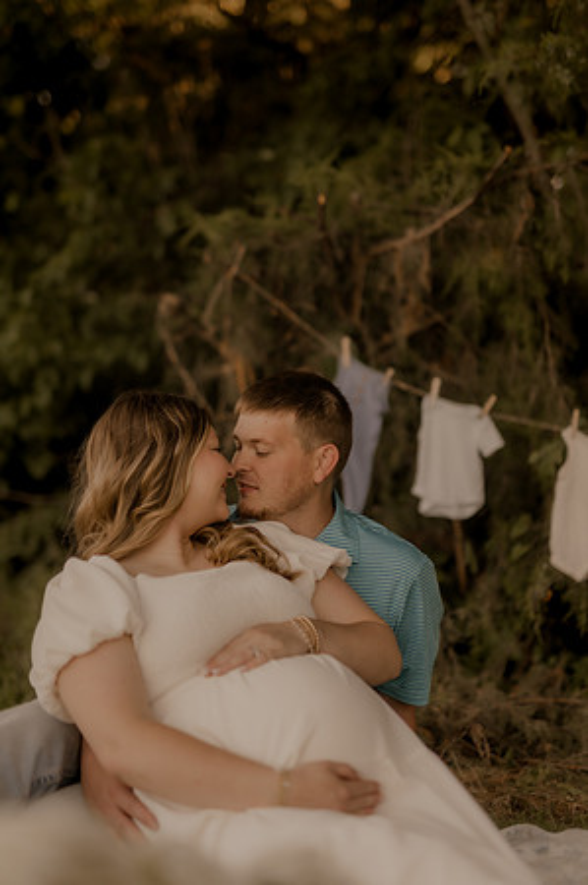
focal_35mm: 50
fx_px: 1228
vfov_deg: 39.6
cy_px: 442
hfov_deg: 26.9
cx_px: 294
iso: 200
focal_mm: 50
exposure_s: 1/1000
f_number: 1.4
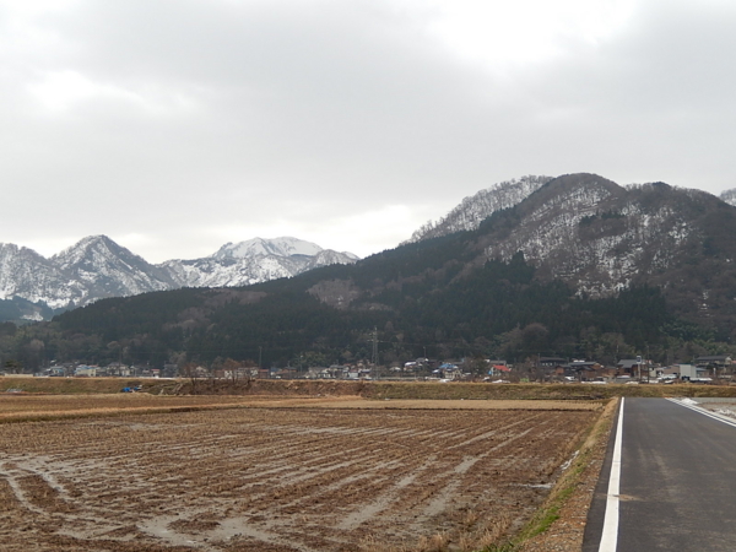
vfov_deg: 35.1
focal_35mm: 41
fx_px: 872
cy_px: 276
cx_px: 368
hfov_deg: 45.8
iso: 125
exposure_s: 1/400
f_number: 4.2
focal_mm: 7.3
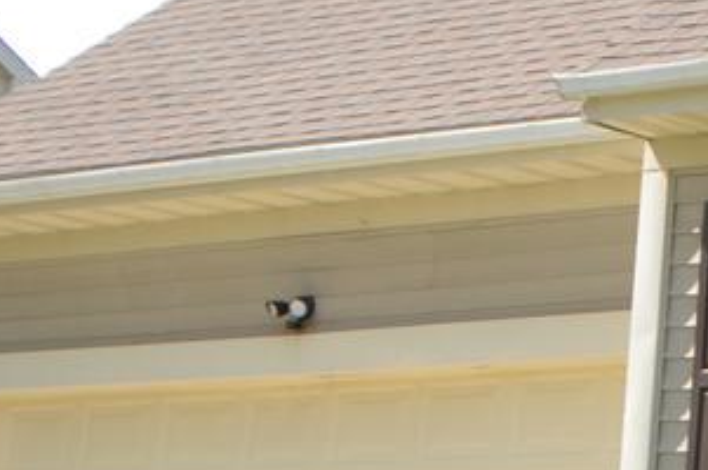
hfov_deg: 9.9
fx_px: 3615
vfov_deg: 7.4
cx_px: 1694
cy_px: 105
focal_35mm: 184
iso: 100
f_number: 5.6
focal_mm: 18
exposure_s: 1/200
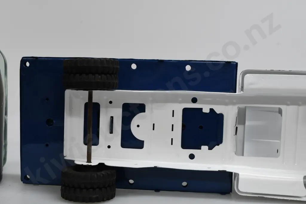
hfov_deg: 38.2
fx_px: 442
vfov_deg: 26.0
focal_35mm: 52
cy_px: 102
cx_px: 153
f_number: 14
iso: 400
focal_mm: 35
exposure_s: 1/13
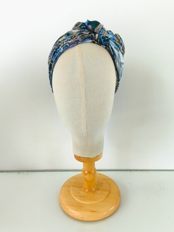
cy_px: 116
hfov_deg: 58.9
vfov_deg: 73.9
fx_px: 154
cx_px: 87
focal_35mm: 23
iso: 50
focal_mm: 1.65
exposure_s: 1/60
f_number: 2.2
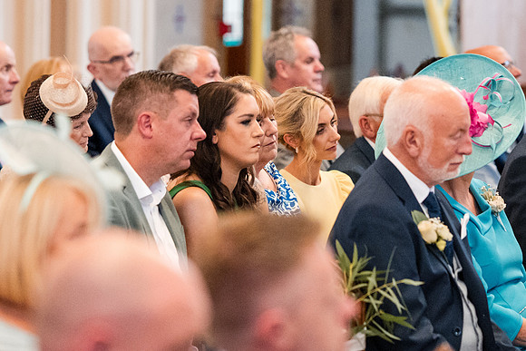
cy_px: 78
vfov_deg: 6.9
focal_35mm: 198
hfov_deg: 10.4
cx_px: 263
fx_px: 2888
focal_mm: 85
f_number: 1.8
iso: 5000
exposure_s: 1/500
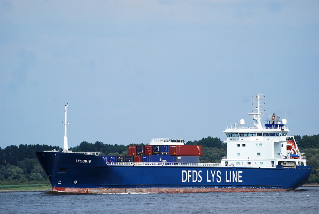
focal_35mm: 360
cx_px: 160
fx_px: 3195
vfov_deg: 3.8
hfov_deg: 5.7
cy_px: 107
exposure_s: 1/1600
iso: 200
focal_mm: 240
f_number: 5.6
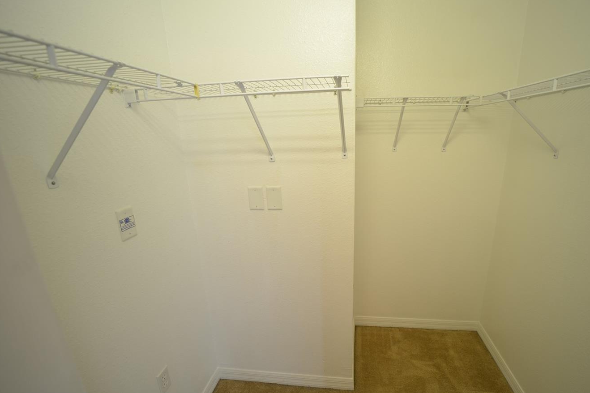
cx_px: 327
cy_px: 208
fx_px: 279
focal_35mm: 17
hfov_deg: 92.9
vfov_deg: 70.4
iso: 400
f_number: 4.5
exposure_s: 1/80
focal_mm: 14
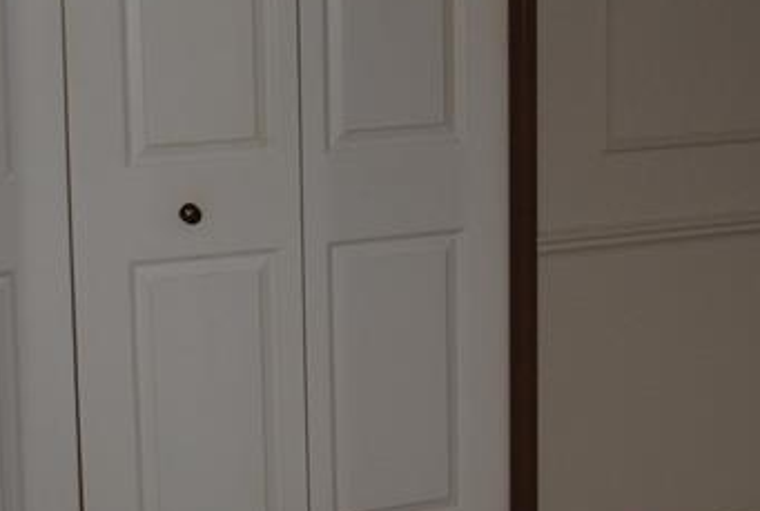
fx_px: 1904
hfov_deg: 22.5
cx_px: 517
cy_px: 95
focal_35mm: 90
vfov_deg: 15.2
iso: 200
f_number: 3.8
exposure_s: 1/60
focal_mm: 20
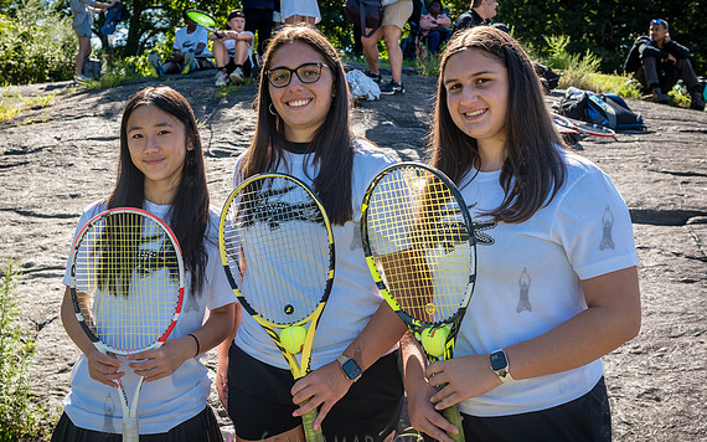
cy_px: 190
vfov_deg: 27.4
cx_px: 310
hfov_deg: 42.6
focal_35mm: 47
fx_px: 905
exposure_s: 1/200
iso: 200
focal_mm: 38
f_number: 5.6
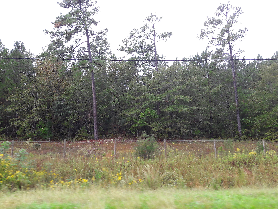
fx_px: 225
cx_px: 139
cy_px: 104
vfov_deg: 49.7
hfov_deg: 63.4
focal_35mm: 28
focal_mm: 3.7
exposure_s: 1/175
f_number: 1.9
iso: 40
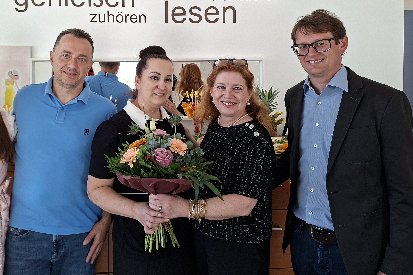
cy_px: 79
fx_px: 367
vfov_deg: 40.3
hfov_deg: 58.3
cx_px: 166
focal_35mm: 32
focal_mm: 5.54
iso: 200
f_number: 1.8
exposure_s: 1/100
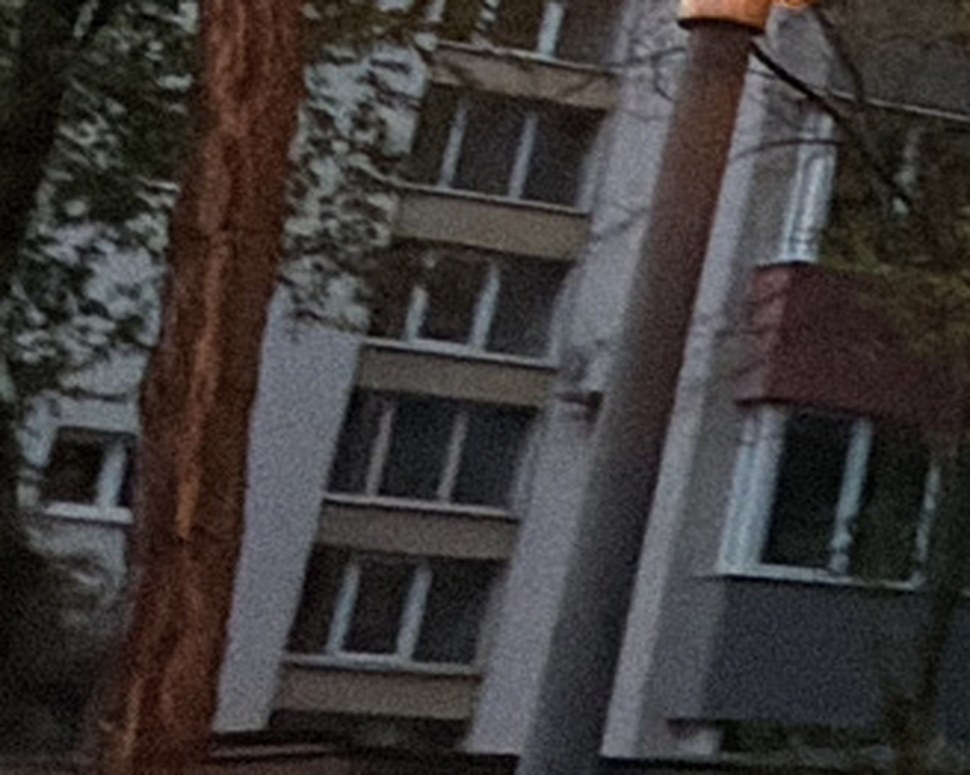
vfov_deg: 9.4
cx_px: 2632
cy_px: -1204
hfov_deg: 10.6
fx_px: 4103
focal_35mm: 143
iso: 800
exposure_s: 1/100
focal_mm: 6.76
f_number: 1.78
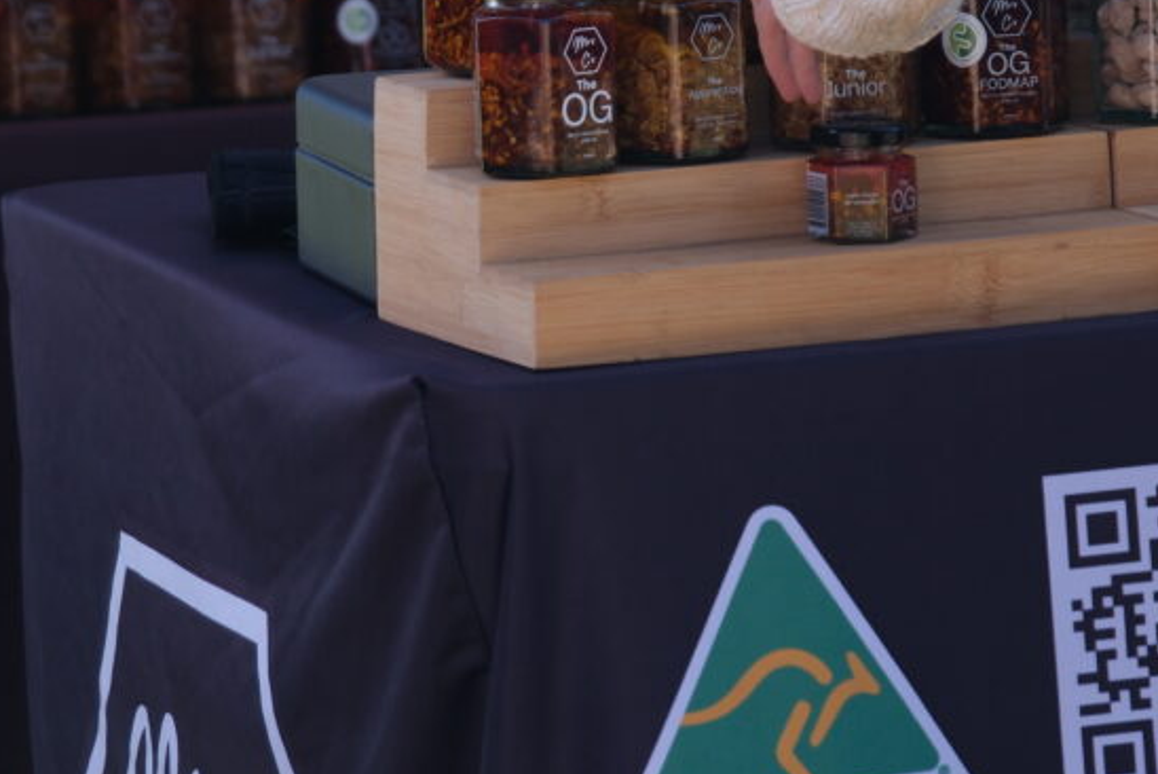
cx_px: 786
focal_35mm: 379
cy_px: 132
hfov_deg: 5.4
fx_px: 12197
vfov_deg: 3.6
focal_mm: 135
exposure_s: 1/400
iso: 400
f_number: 5.6
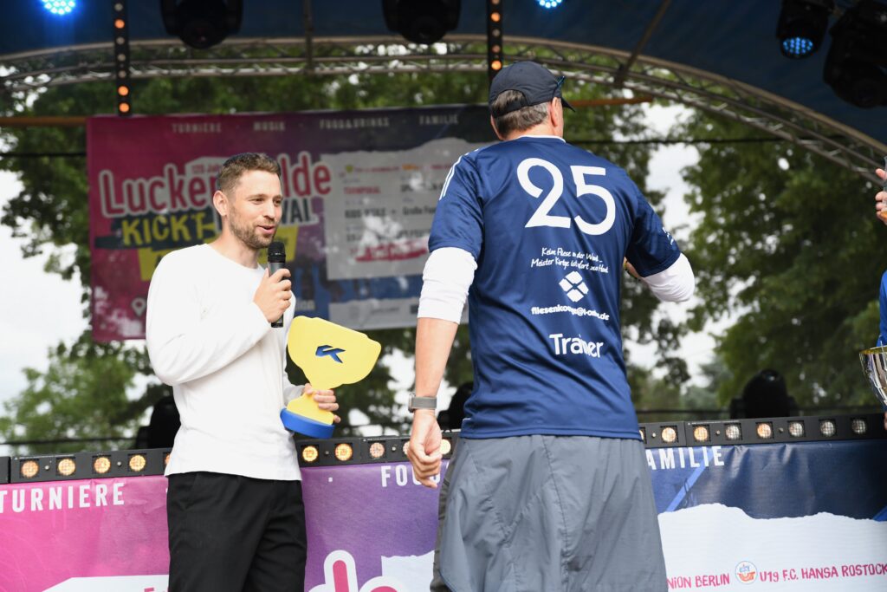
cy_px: 296
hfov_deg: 38.2
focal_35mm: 52
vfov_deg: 26.0
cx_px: 444
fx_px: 1281
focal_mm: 52
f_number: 2.8
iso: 1100
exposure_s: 1/1600
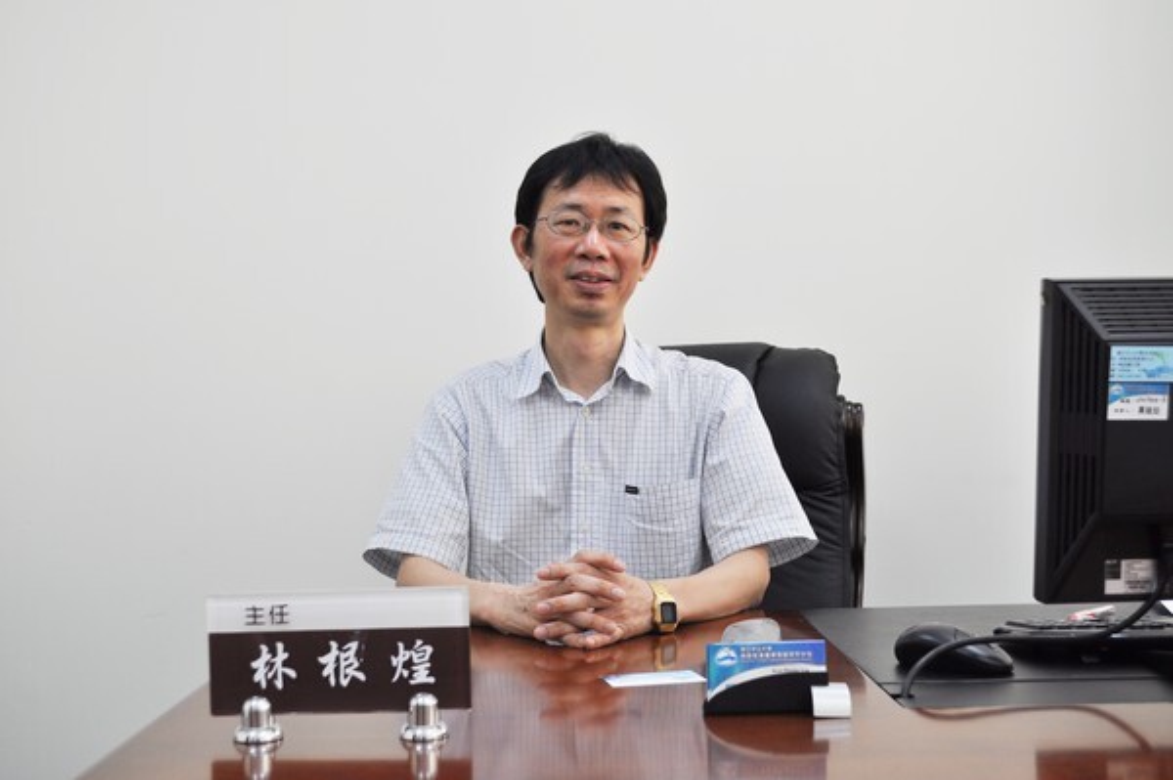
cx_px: 586
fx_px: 1367
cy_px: 390
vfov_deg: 31.8
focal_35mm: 42
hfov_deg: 46.4
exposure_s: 1/125
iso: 400
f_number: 5.6
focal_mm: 28
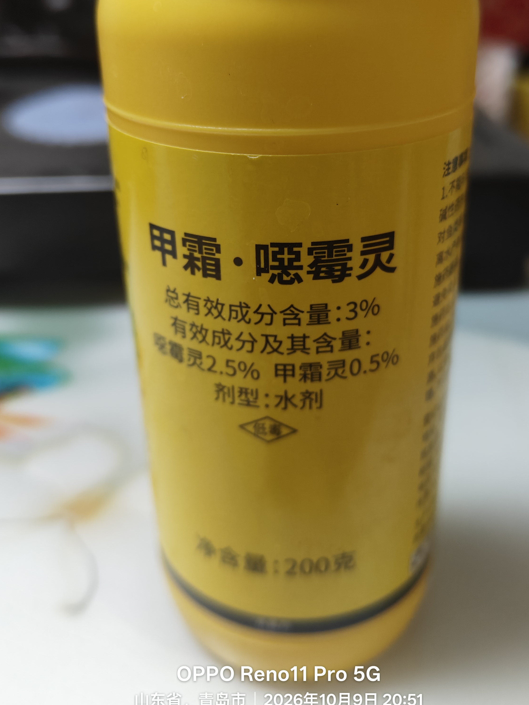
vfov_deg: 54.7
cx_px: 279
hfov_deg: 42.9
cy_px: 266
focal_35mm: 33
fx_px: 672
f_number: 1.8
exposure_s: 1/50
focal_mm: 5.59
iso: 320
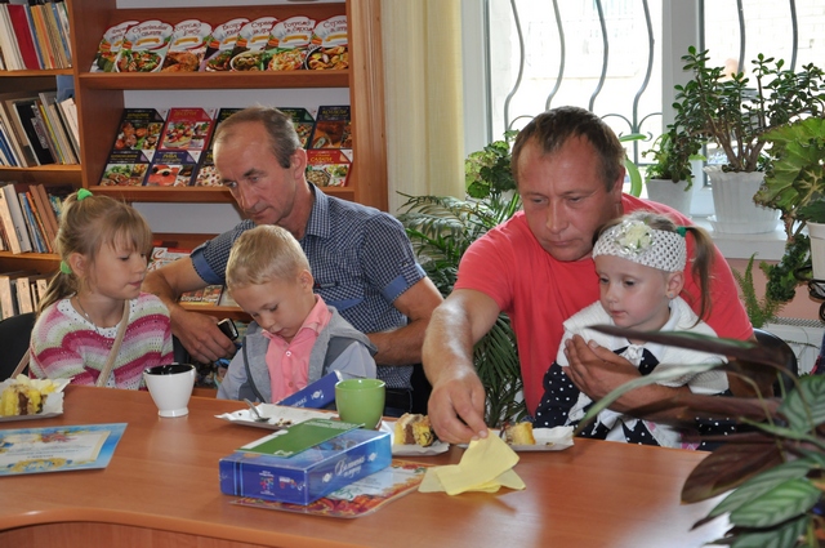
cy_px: 274
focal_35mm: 72
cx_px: 412
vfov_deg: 18.9
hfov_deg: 28.1
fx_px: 1648
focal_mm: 48
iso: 800
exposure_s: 1/80
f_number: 4.8
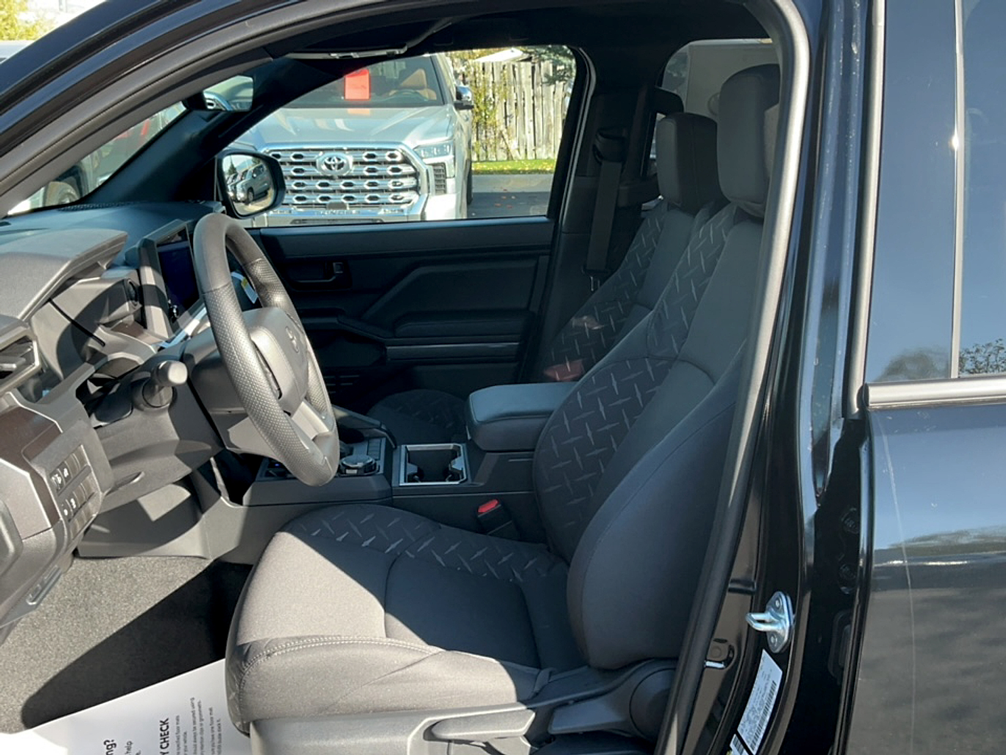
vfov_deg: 46.8
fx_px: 872
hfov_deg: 60.0
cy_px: 378
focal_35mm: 30
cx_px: 503
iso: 20
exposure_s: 1/181
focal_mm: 3
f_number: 1.8
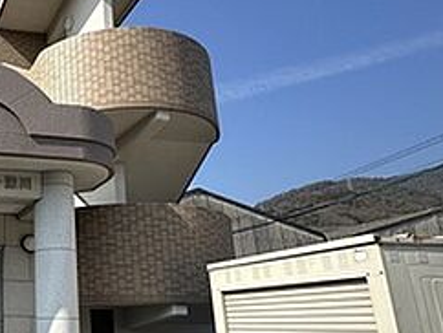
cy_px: 205
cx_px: -40
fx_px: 474
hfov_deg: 40.7
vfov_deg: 38.5
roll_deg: -0.2
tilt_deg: +15.2
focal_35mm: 37
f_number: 2.2
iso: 40
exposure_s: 1/1233
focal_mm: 2.22
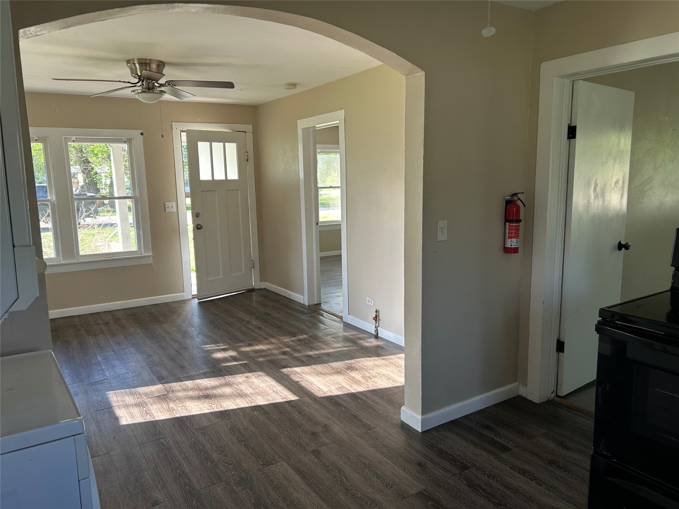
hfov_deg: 67.3
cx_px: 340
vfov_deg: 53.1
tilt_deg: -9.8
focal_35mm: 26
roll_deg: +1.3
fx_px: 510
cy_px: 254
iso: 32
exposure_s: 1/121
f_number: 1.5
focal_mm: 5.7
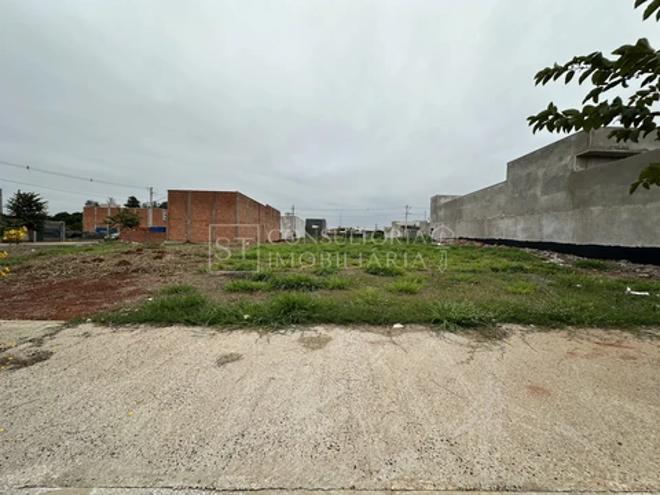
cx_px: 330
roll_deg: -2.3
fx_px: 267
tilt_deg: +0.8
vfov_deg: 85.7
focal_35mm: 14
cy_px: 248
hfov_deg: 102.1
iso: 40
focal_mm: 2.22
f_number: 2.2
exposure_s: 1/629
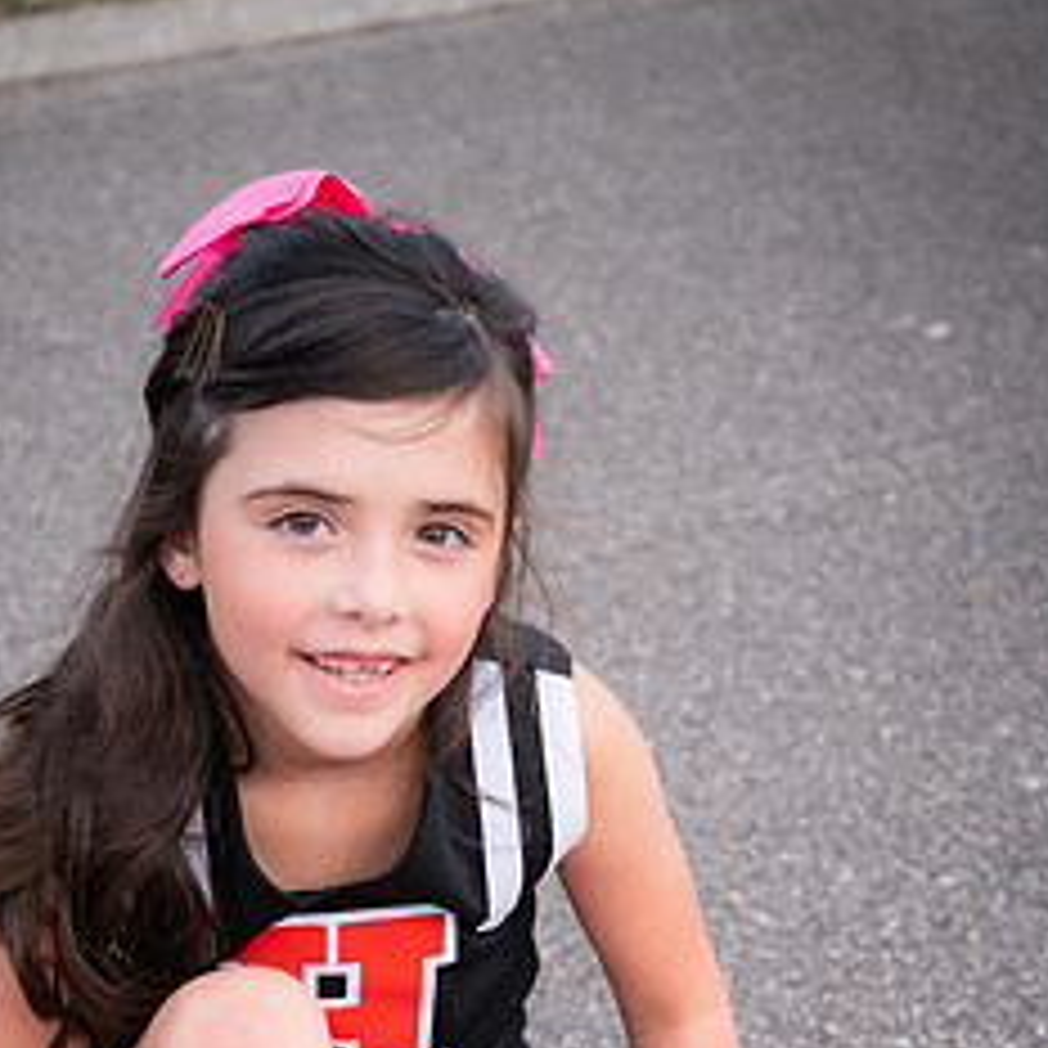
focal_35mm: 87
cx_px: 416
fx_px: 2980
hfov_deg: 19.9
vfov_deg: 19.5
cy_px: 967
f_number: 4
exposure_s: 1/640
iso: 640
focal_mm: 53
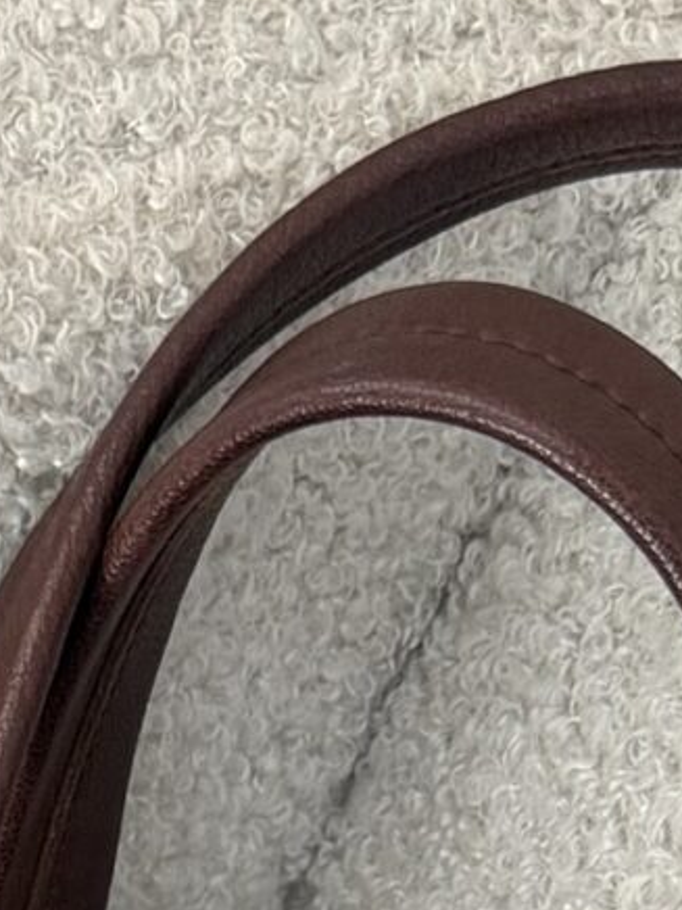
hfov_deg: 10.4
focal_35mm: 141
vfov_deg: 11.5
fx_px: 3704
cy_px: 2202
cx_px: -129
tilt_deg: -71.2
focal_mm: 6.76
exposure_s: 1/121
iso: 125
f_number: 1.78
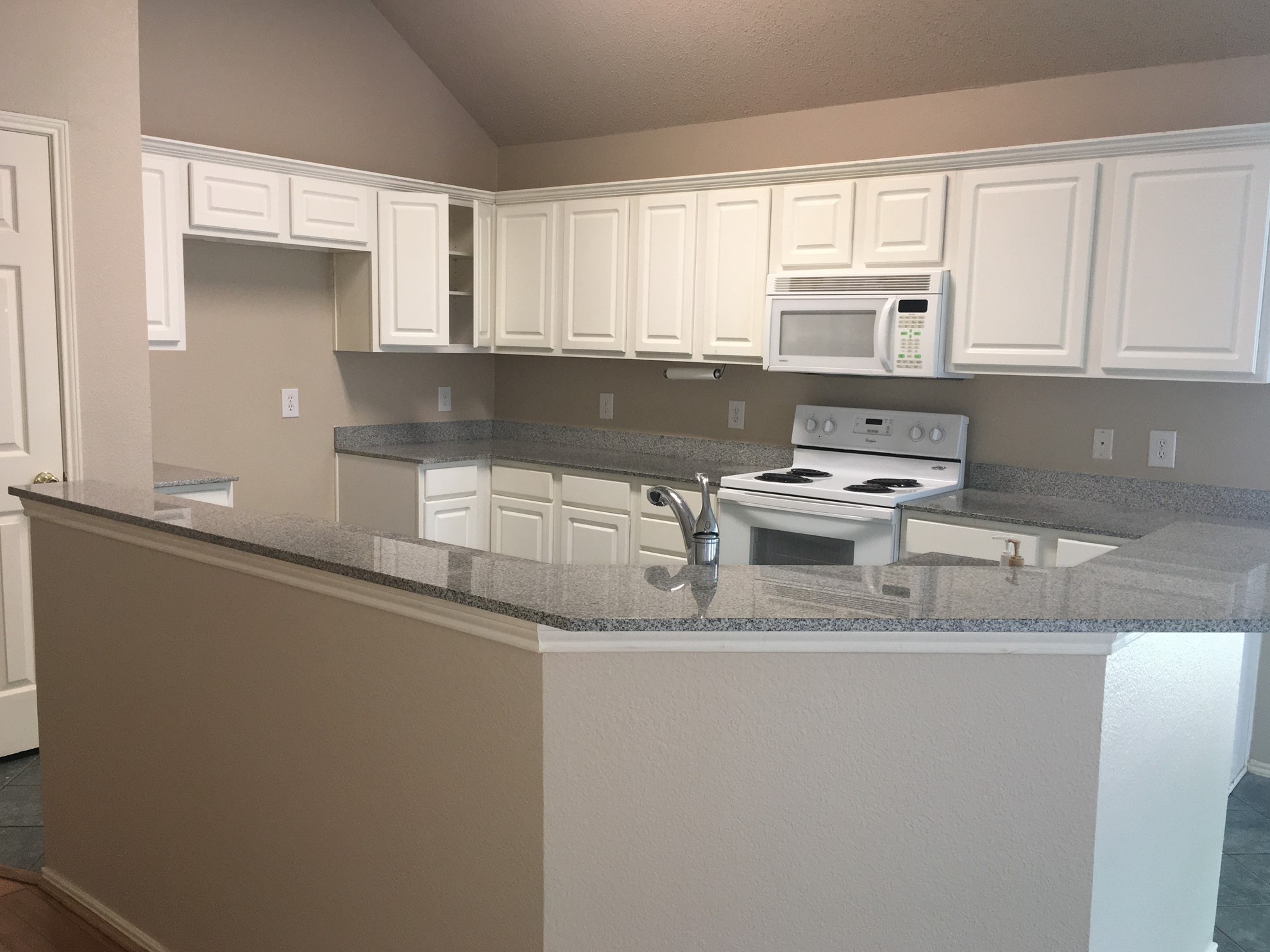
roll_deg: -1.0
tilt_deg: -7.4
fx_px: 1101
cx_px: 626
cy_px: 485
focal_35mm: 30
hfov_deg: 60.0
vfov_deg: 46.8
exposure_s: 1/30
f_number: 2.2
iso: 50
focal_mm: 4.15
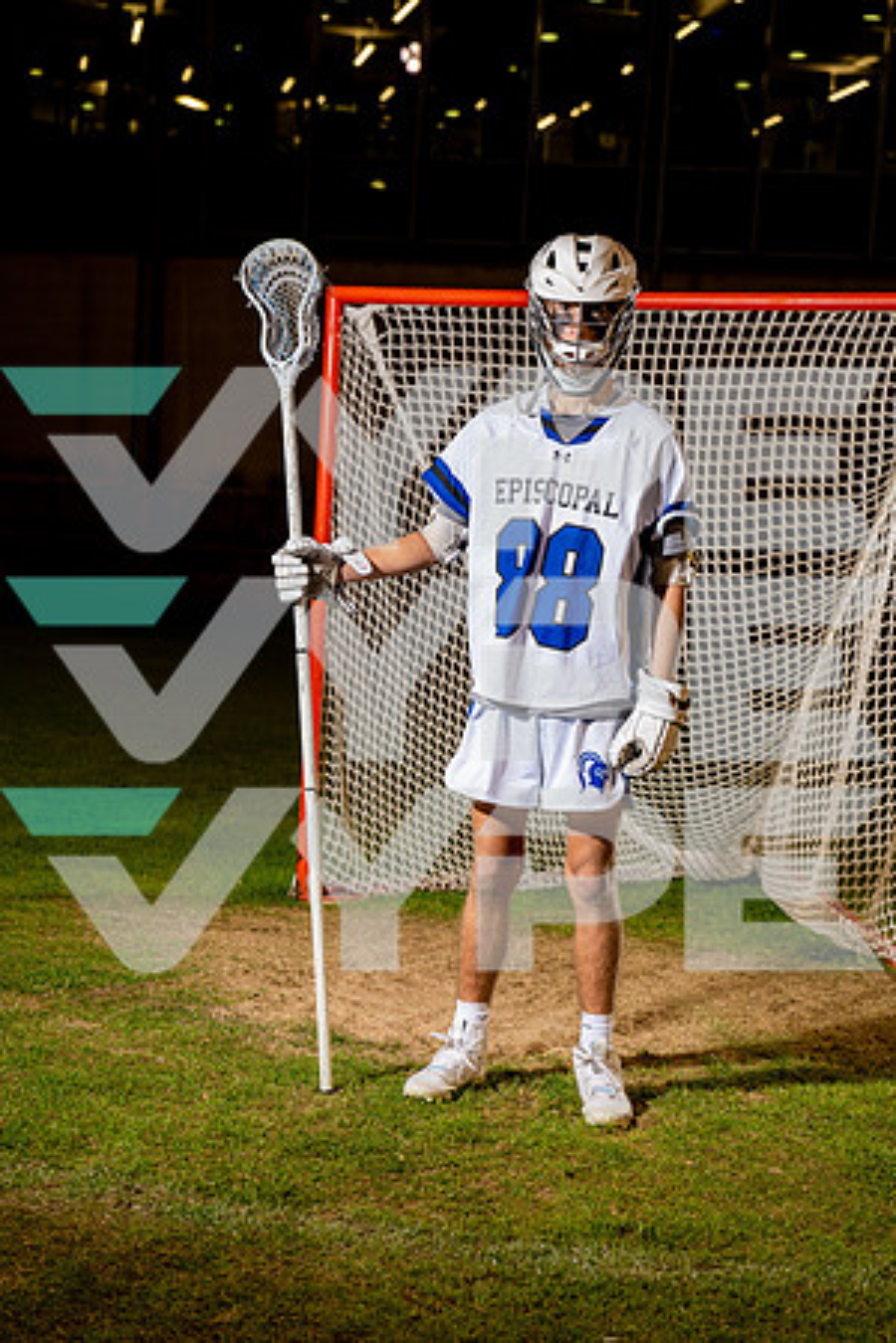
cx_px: 448
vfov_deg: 29.7
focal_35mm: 68
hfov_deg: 20.0
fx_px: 2538
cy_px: 672
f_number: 4
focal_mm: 68
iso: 400
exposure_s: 1/250
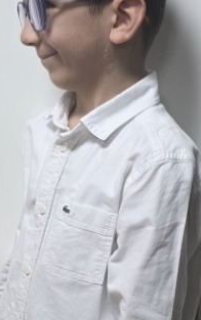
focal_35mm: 83
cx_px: 94
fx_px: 726
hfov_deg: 15.8
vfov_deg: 24.4
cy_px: 267
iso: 200
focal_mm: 6.3
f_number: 1.7
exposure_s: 1/100
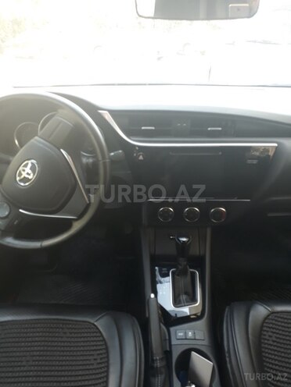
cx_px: 146
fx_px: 303
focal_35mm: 27
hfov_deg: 51.4
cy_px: 194
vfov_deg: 65.3
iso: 64
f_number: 1.9
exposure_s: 1/33
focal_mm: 3.6
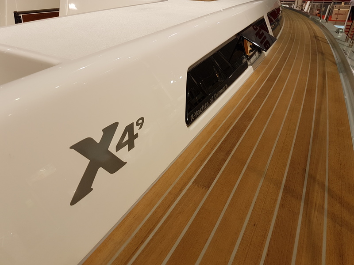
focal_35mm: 26
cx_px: 177
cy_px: 132
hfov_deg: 67.3
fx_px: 266
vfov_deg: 53.1
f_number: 1.7
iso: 40
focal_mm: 4.2
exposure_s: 1/100
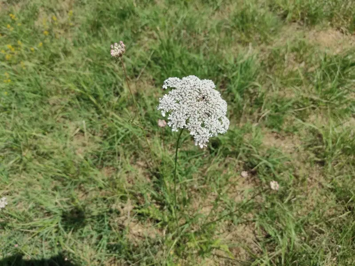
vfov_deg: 54.8
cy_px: 133
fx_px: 256
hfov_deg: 69.4
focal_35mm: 25
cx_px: 178
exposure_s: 1/2696
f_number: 1.89
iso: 100
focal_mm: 5.43
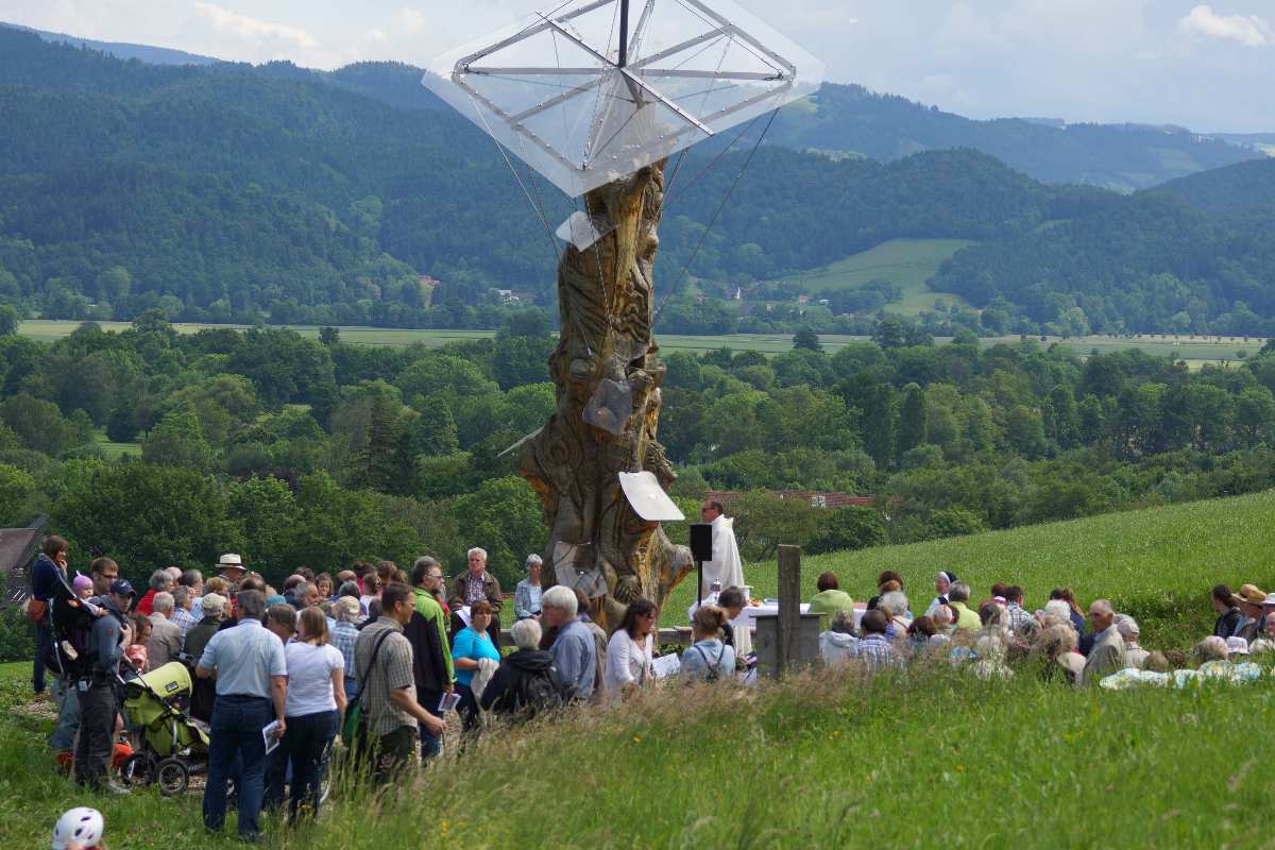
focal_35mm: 105
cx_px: 638
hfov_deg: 19.5
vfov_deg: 13.0
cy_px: 425
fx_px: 3718
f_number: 4.5
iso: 100
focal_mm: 70
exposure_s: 1/500
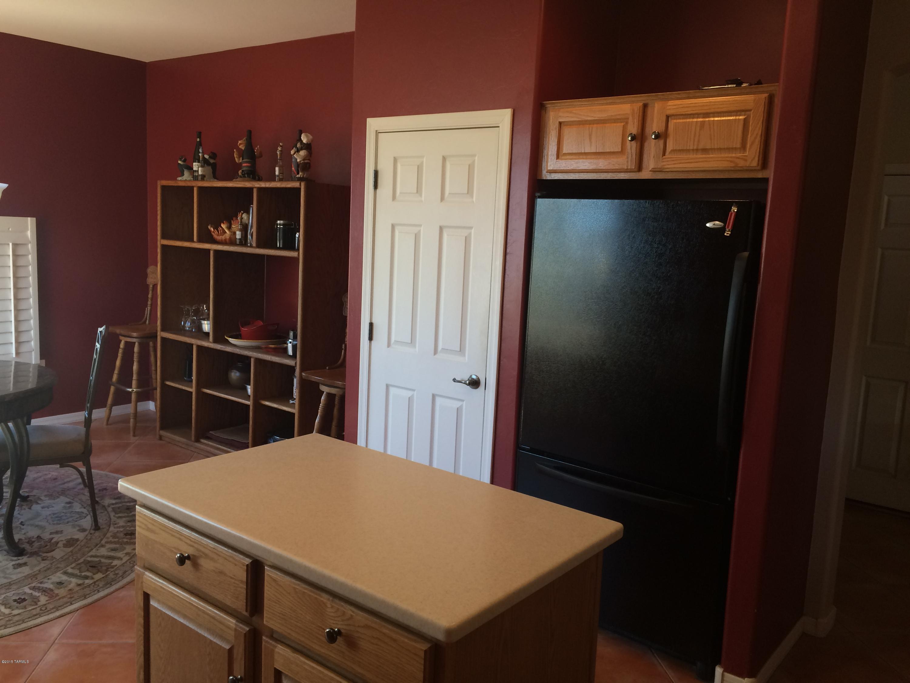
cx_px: 455
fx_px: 762
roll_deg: -2.5
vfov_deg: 48.2
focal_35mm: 29
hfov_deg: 61.7
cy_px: 342
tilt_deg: -8.9
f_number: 2.2
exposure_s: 1/40
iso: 40
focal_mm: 4.15
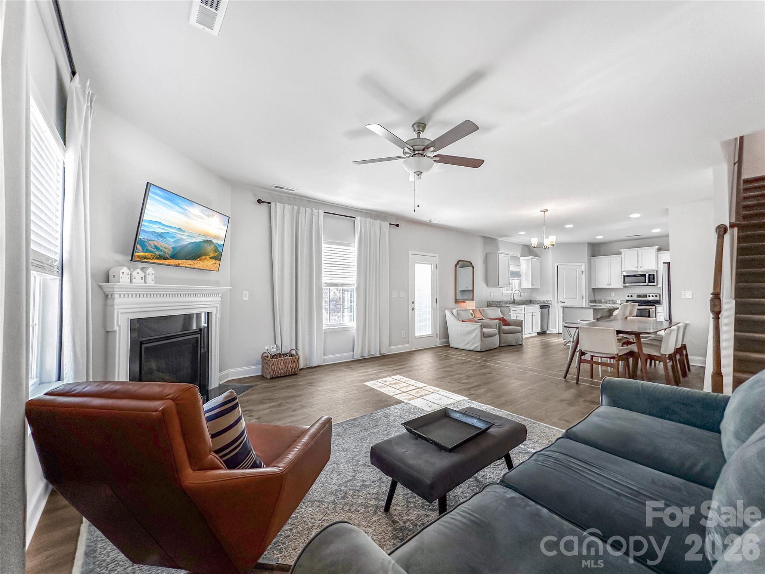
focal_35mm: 14
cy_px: 287
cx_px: 382
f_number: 2.2
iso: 100
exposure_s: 1/120
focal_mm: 2.22
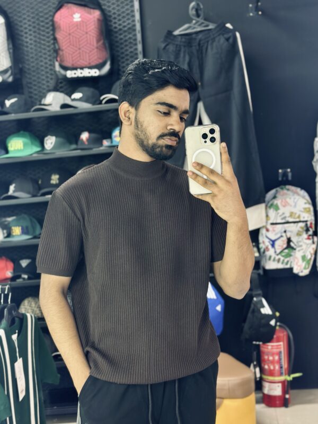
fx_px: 588
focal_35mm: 48
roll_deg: -0.7
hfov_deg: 30.3
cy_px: 212
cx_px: 159
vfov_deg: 39.7
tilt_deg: -6.1
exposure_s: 1/50
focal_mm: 6.86
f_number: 1.78
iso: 125
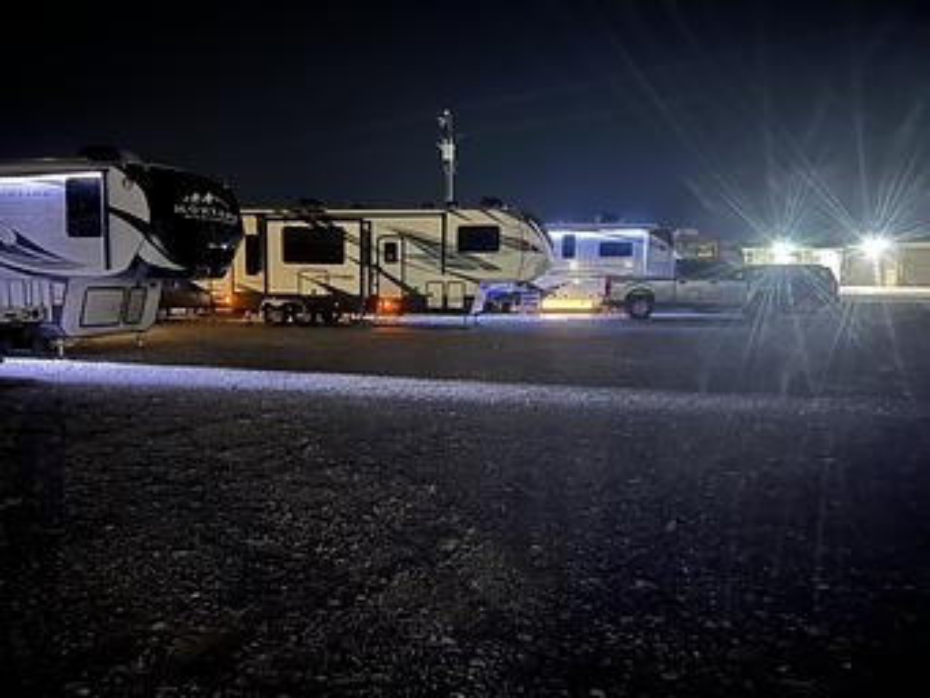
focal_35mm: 26
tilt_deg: -7.1
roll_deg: -0.5
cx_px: 465
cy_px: 349
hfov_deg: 67.3
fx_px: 699
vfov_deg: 53.1
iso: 2000
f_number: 1.5
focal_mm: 5.7
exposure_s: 1/5
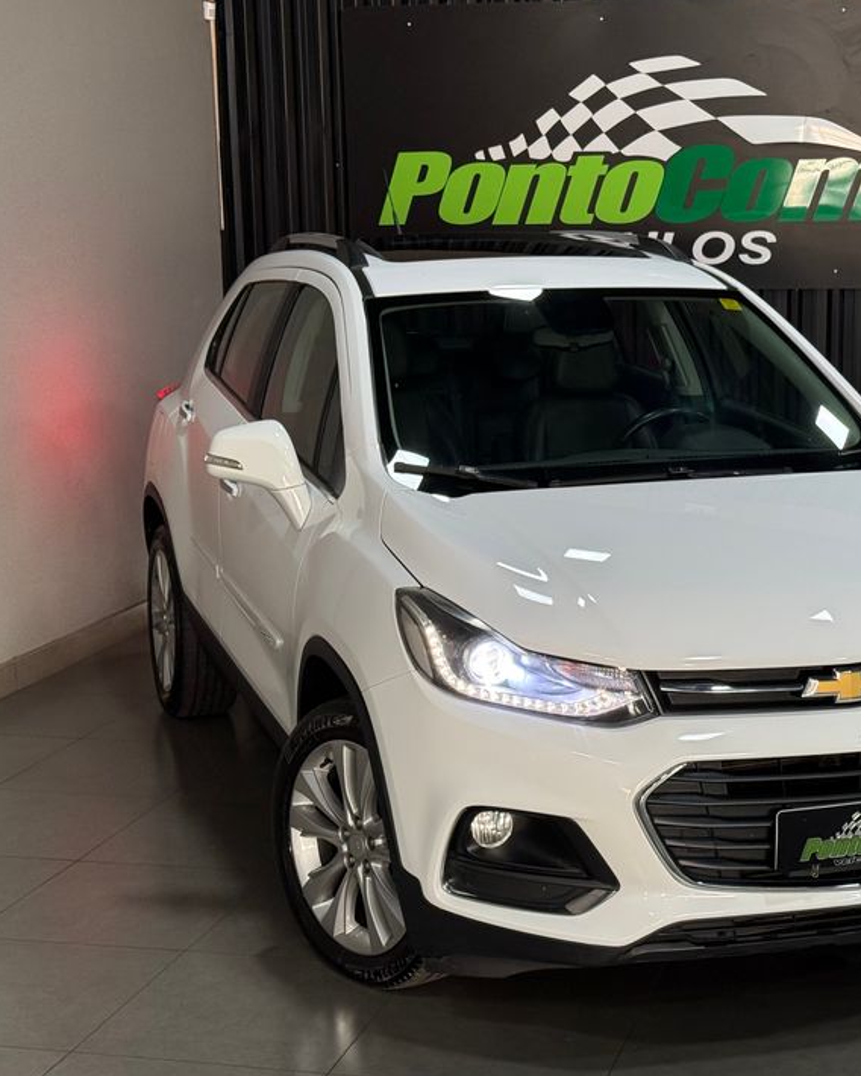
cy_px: 533
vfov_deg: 30.0
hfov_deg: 24.0
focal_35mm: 63
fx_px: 2007
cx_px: 618
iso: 125
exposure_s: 1/59
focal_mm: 6.76
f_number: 1.78
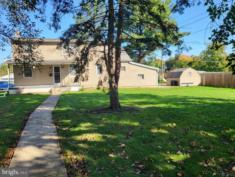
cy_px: 88
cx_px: 118
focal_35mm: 26
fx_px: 177
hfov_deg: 67.3
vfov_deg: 53.1
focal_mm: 4.25
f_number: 1.8
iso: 50
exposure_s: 1/834
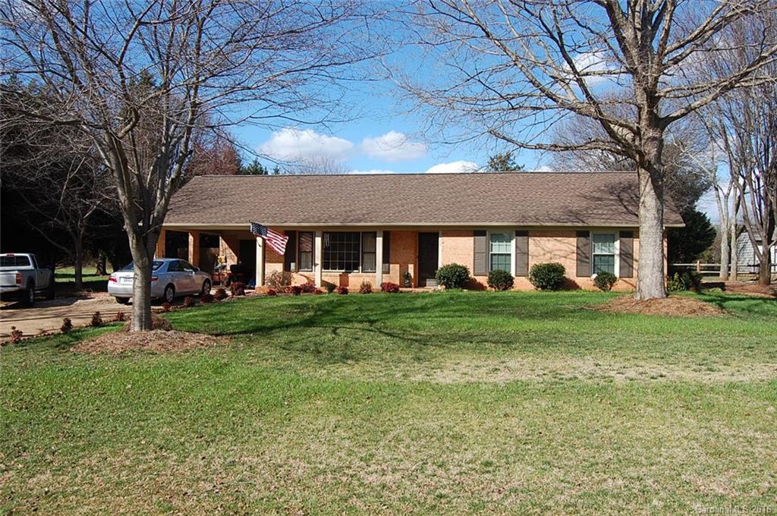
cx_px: 388
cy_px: 258
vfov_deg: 39.9
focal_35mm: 33
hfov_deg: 57.3
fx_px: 711
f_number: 9
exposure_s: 1/320
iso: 200
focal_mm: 22
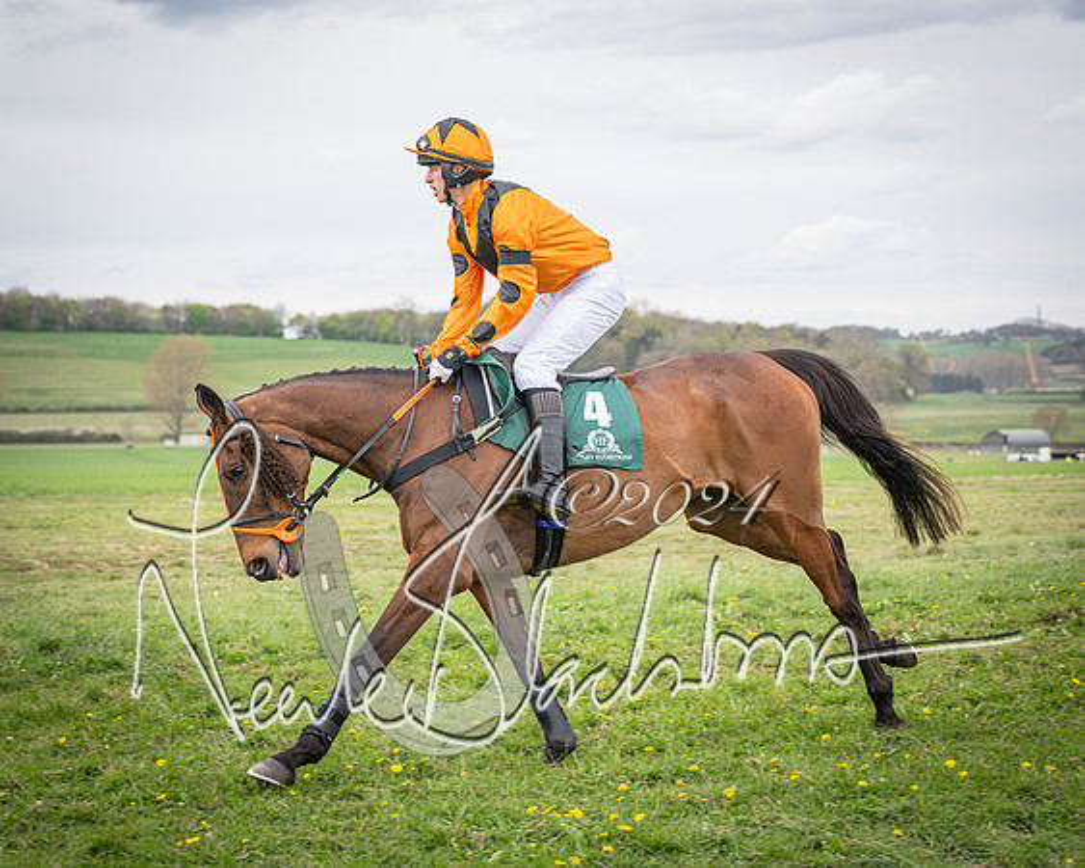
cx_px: 551
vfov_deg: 17.5
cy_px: 424
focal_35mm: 88
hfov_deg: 21.8
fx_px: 2817
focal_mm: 70
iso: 200
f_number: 4
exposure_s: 1/500
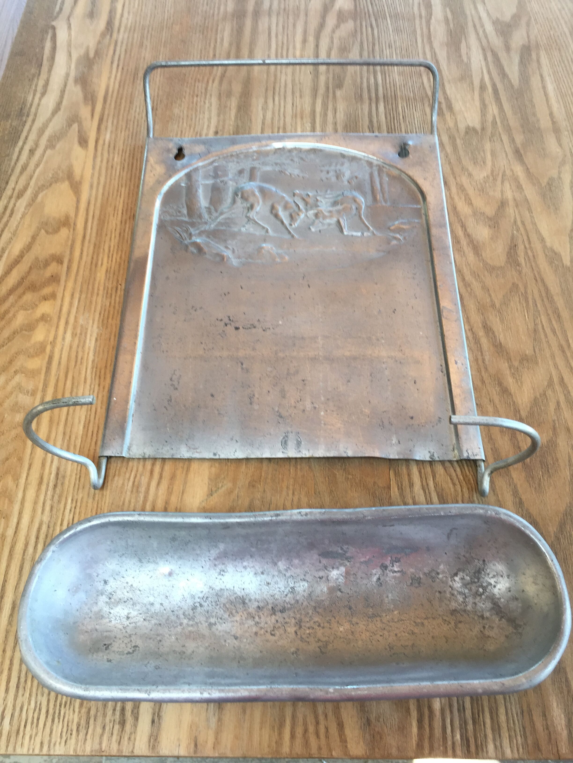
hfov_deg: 48.2
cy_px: 382
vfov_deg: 61.7
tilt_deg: -60.6
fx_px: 640
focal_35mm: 29
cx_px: 286
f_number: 2.2
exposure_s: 1/100
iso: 40
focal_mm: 4.15
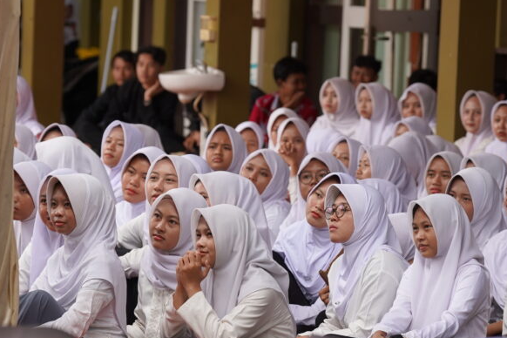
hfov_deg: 9.4
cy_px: 149
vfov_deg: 6.3
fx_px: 3084
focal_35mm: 219
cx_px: 260
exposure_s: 1/200
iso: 200
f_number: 4
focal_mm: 111
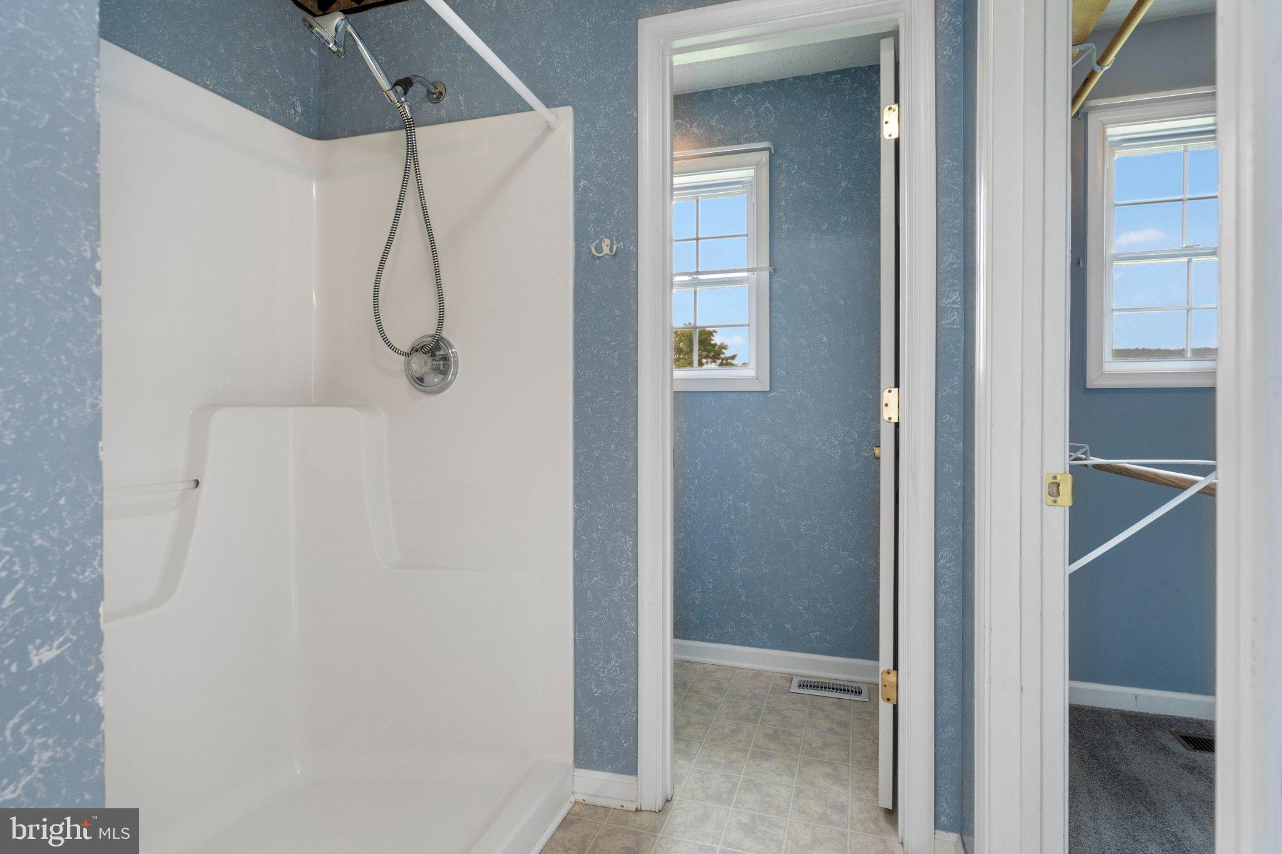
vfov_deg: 73.7
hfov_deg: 96.8
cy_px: 427
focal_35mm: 16
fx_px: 570
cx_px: 641
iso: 640
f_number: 8
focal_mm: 16
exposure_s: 1/3
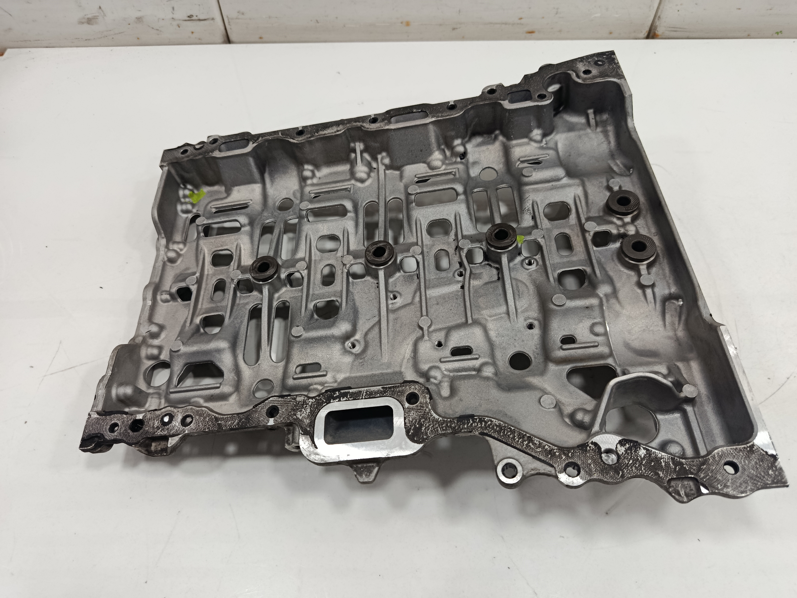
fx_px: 553
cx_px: 398
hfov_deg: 71.6
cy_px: 299
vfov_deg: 56.8
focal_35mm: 24
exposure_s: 1/50
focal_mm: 5.24
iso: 603
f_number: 1.7
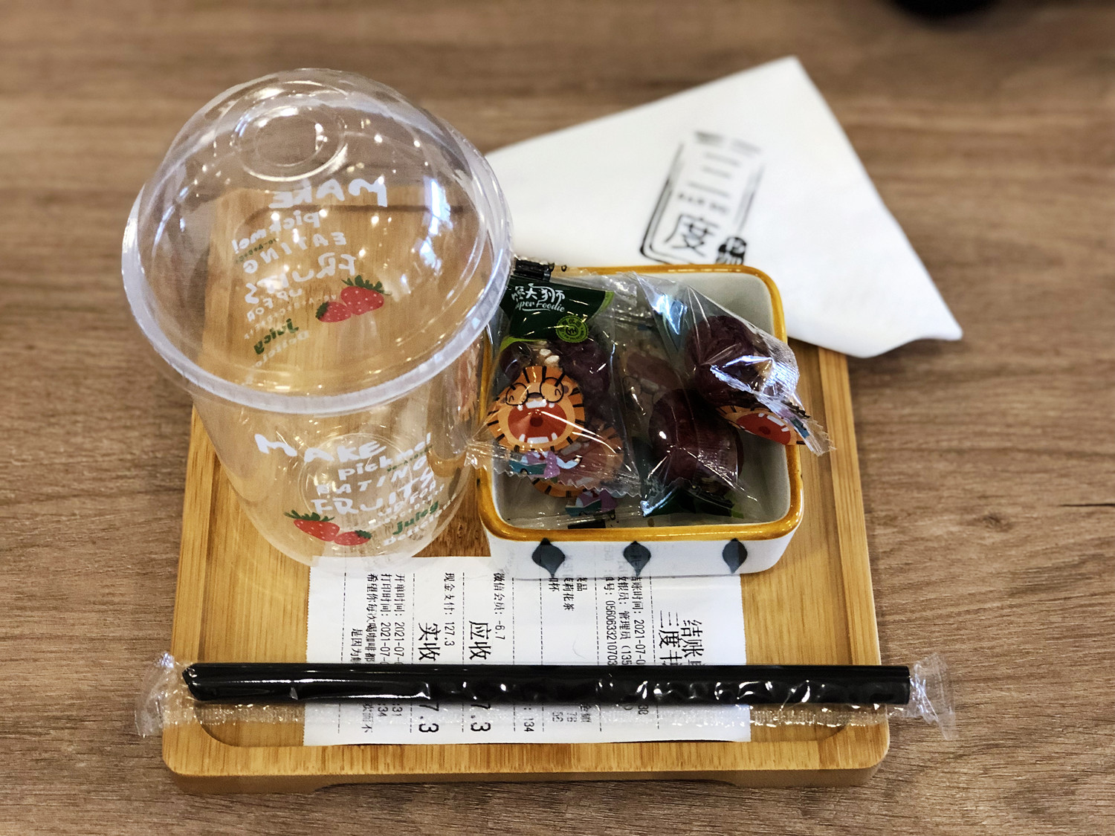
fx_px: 1836
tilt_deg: -61.0
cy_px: 418
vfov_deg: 25.7
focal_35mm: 57
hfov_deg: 33.8
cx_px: 558
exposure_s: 1/33
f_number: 2.8
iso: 200
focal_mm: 6.6
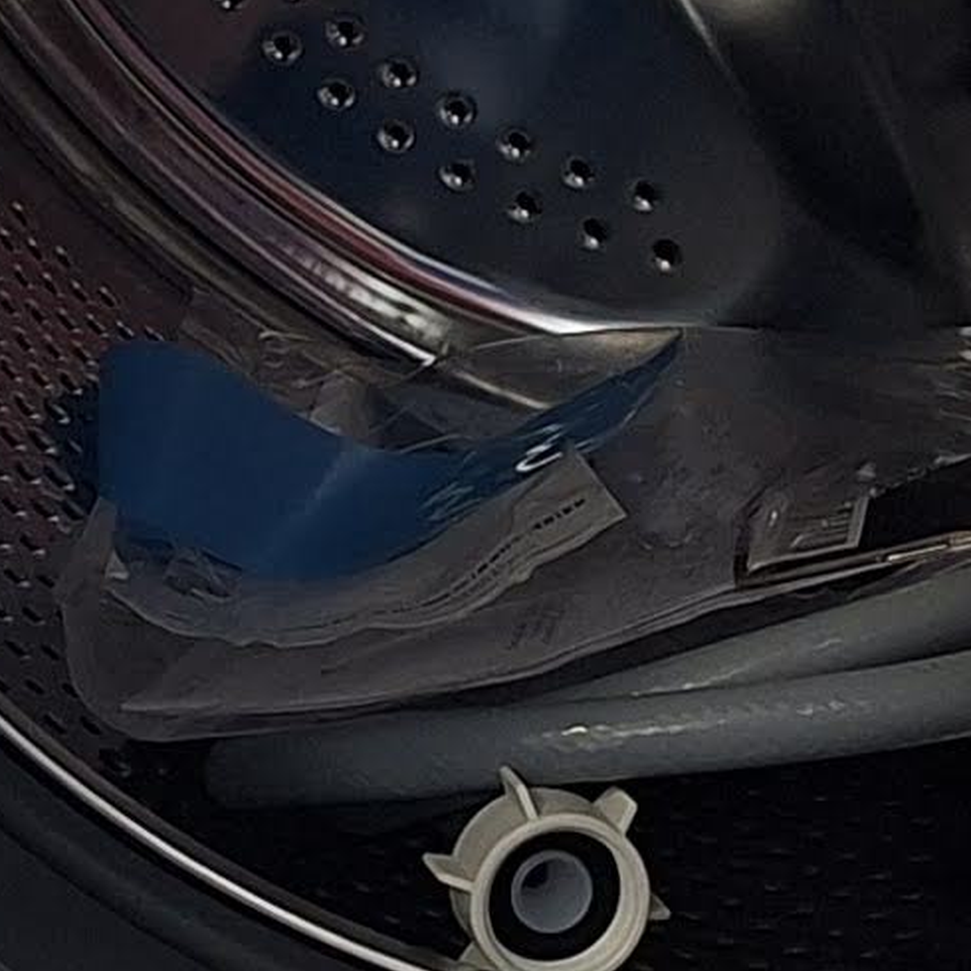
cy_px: -79
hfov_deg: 10.4
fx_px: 5268
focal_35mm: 166
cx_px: -91
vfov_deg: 10.4
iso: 250
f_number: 1.8
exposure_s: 1/33
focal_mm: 5.54
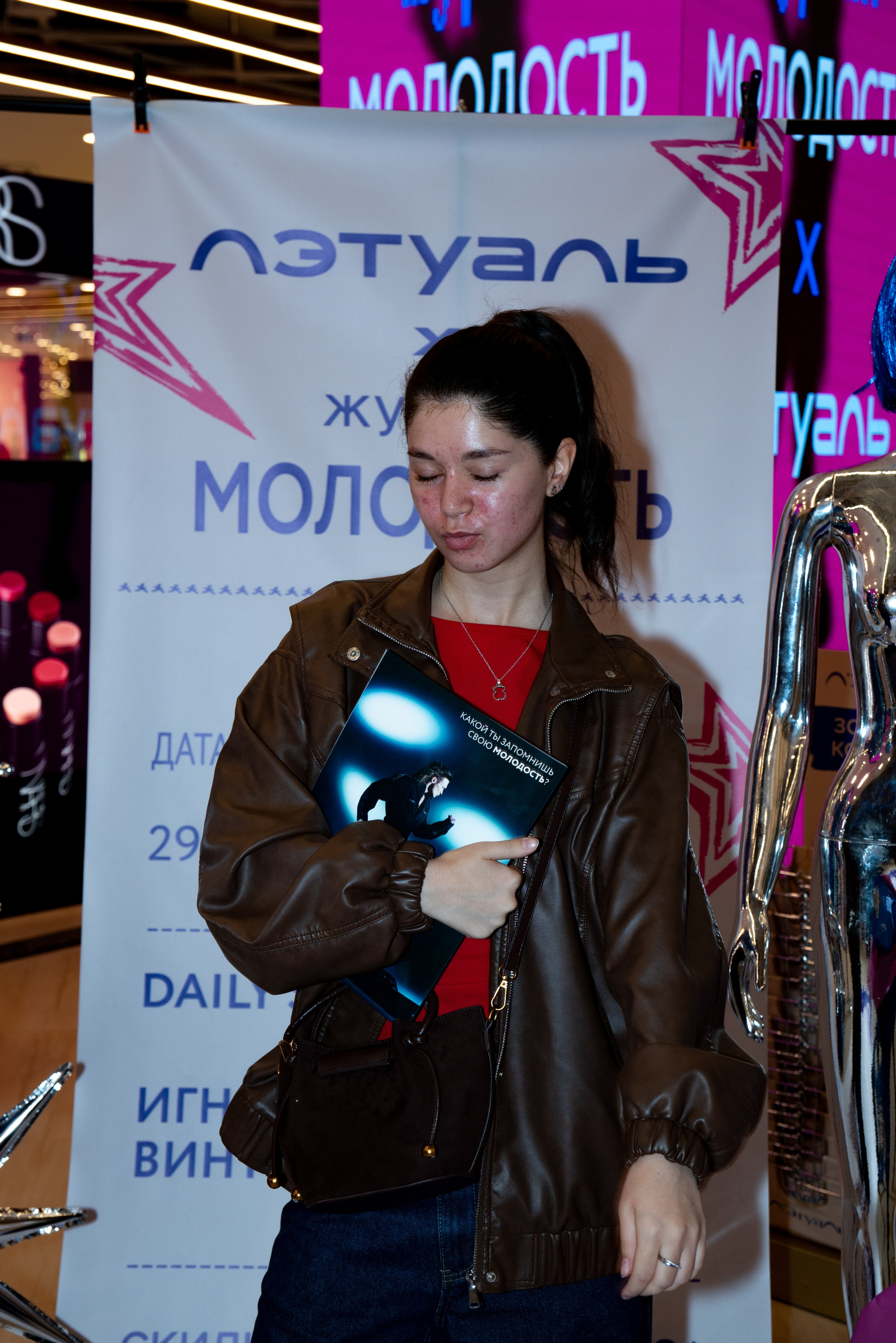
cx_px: 448
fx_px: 2072
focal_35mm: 56
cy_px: 672
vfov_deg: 35.9
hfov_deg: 24.4
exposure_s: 1/160
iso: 320
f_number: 4.5
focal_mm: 37
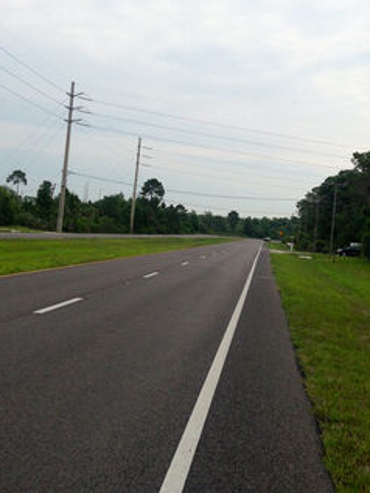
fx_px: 741
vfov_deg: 36.6
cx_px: 260
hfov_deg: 27.8
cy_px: 191
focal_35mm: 52
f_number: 2.4
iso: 50
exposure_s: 1/251
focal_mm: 4.13
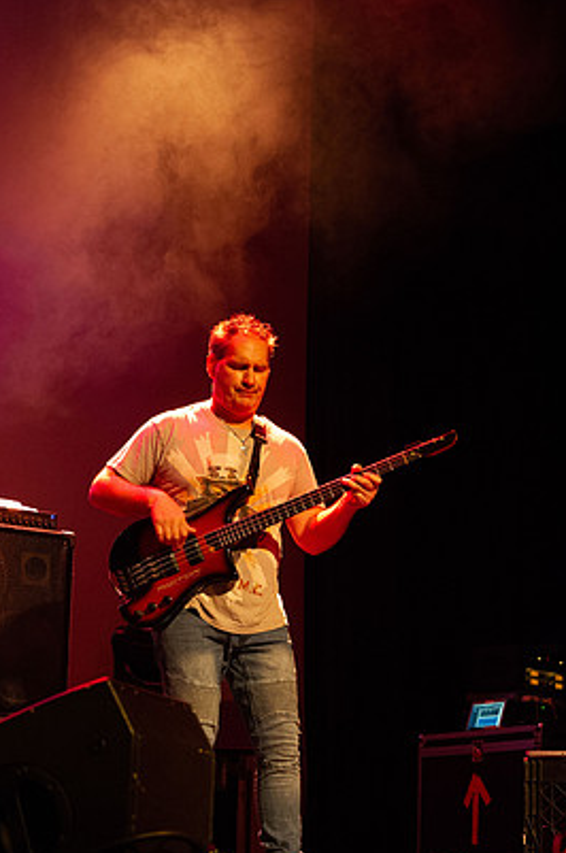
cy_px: 442
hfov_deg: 13.5
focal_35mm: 101
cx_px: 314
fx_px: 2390
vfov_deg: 20.2
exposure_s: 1/60
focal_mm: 90
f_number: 6.3
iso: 8000
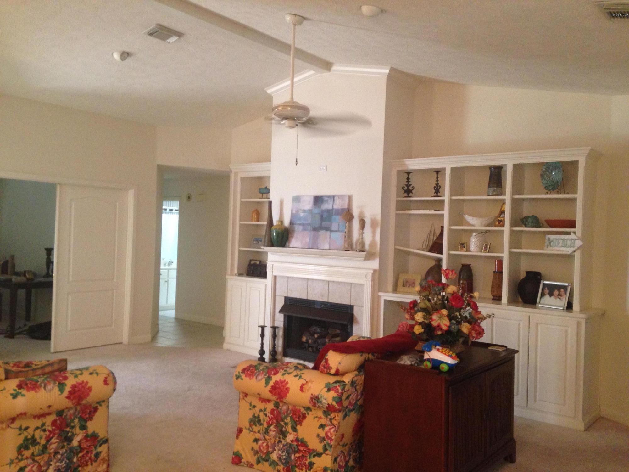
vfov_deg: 42.9
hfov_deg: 55.4
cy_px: 236
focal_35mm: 33
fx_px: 600
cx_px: 314
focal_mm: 4.12
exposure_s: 1/20
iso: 250
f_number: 2.4
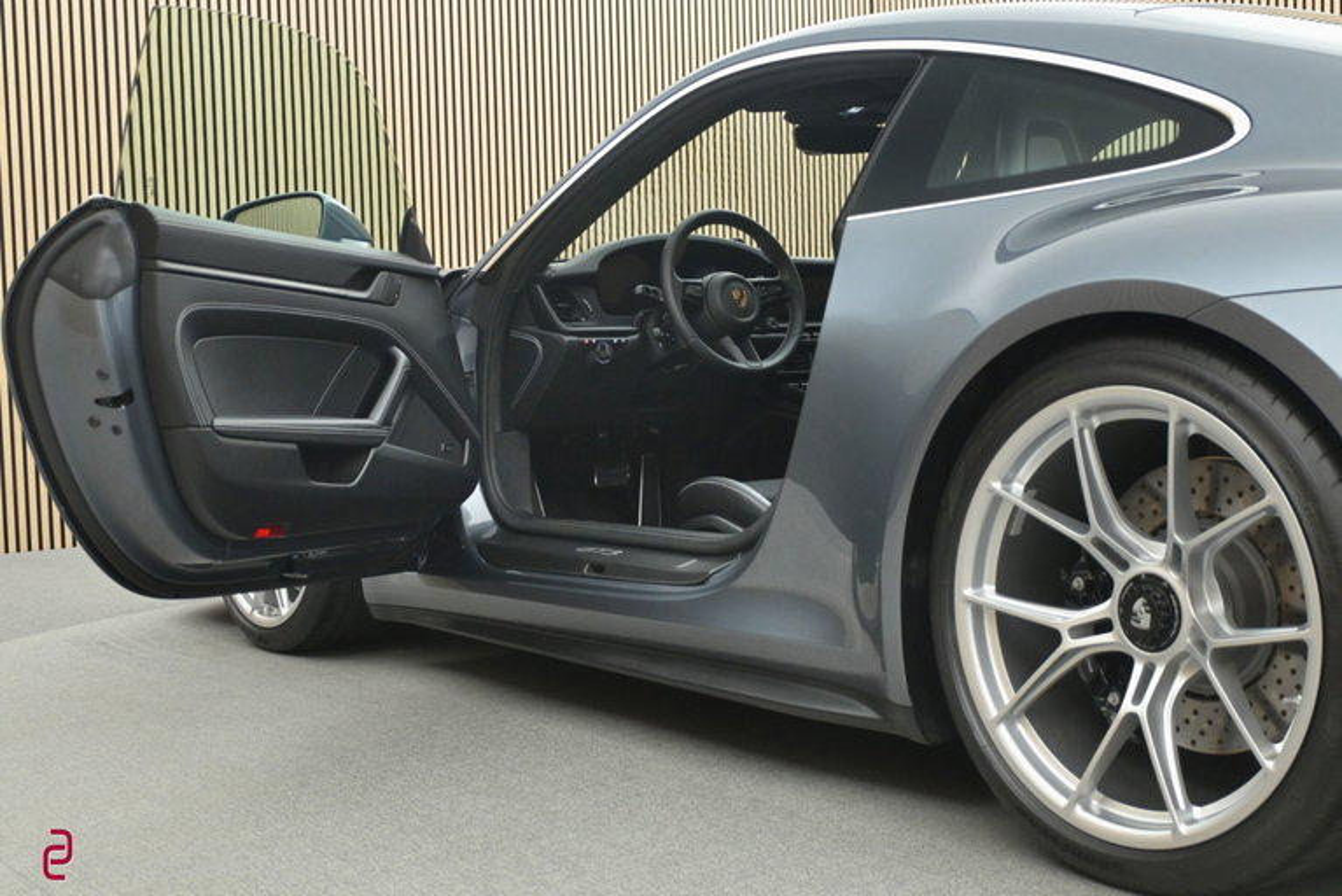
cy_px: 448
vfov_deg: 27.7
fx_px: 1818
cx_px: 671
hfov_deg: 40.5
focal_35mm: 49
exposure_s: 1/50
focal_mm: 32.5
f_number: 5
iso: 1600
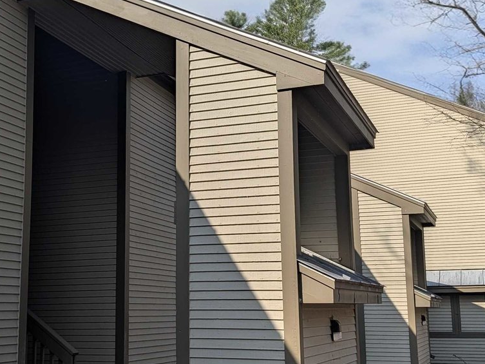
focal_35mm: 51
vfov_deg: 28.6
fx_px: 715
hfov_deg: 37.1
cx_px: 167
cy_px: 189
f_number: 1.68
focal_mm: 6.9
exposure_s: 1/1038
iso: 20
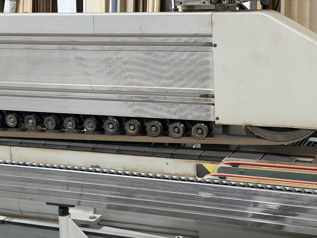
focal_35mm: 77
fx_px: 705
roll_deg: +2.8
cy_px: 119
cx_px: 158
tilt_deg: -12.9
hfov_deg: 25.3
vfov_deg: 19.1
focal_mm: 9
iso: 160
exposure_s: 1/60
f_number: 2.8
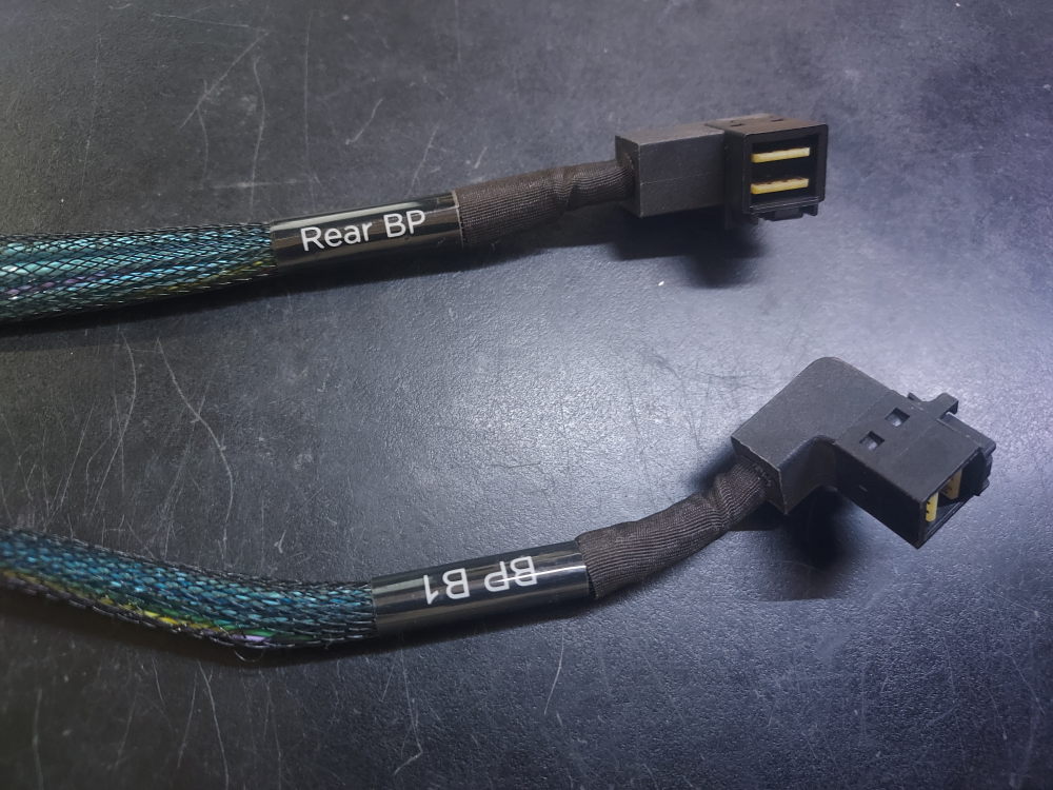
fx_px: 730
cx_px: 526
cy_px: 395
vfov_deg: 56.8
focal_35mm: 24
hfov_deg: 71.6
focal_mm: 4.6
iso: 320
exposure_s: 1/30
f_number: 1.8
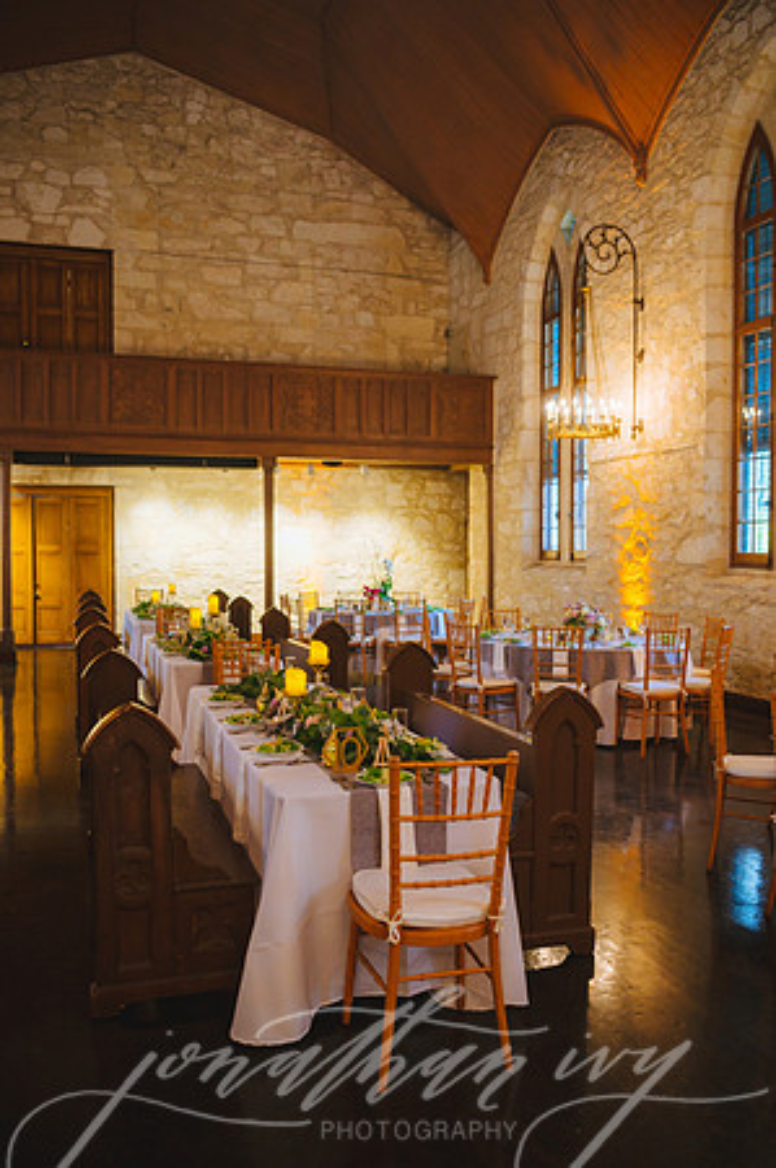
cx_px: 388
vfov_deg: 60.3
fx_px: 1005
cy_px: 584
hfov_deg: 42.2
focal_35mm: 31
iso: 1000
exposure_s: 1/80
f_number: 2.8
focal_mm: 31
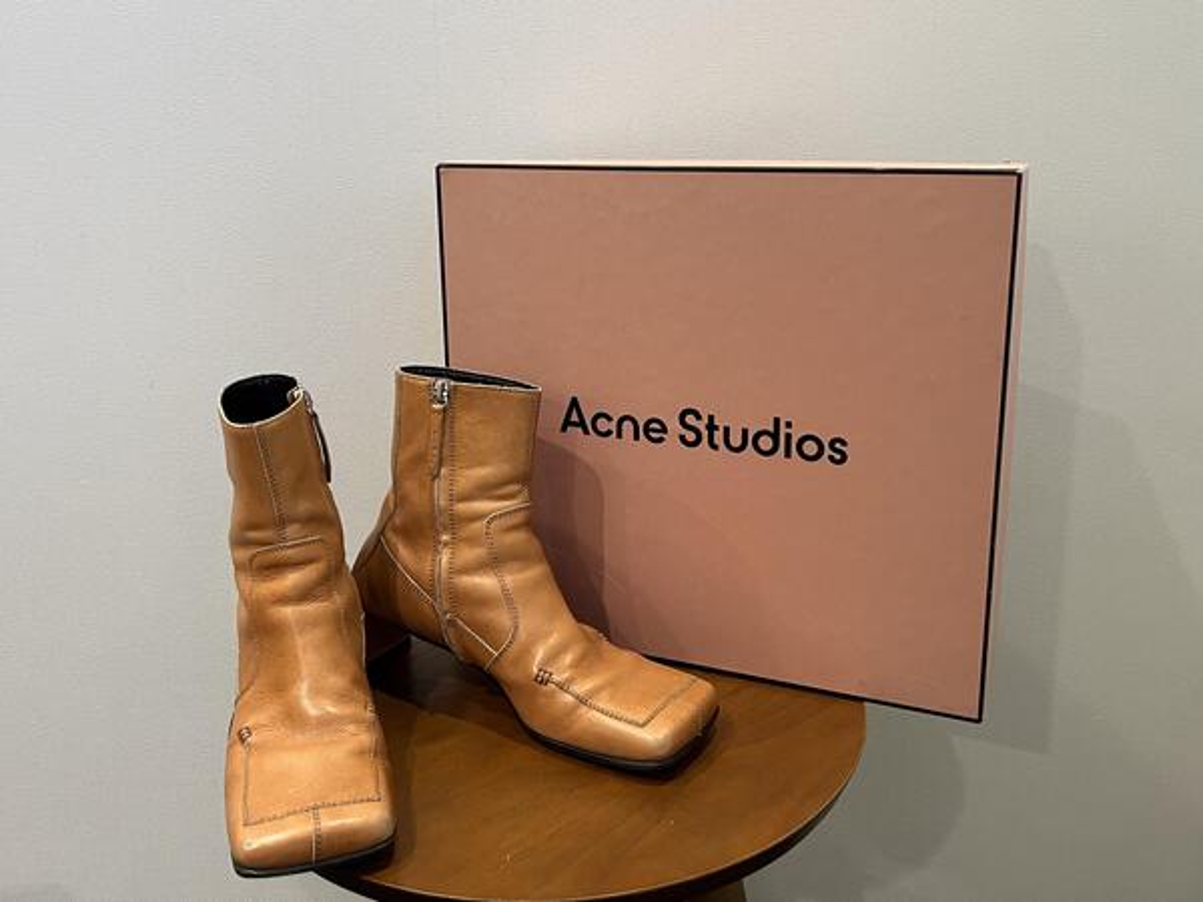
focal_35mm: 26
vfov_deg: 53.1
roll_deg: +0.9
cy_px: 451
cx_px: 602
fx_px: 904
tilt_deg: -13.4
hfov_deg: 67.3
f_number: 1.6
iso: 125
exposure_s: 1/63
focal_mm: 5.1
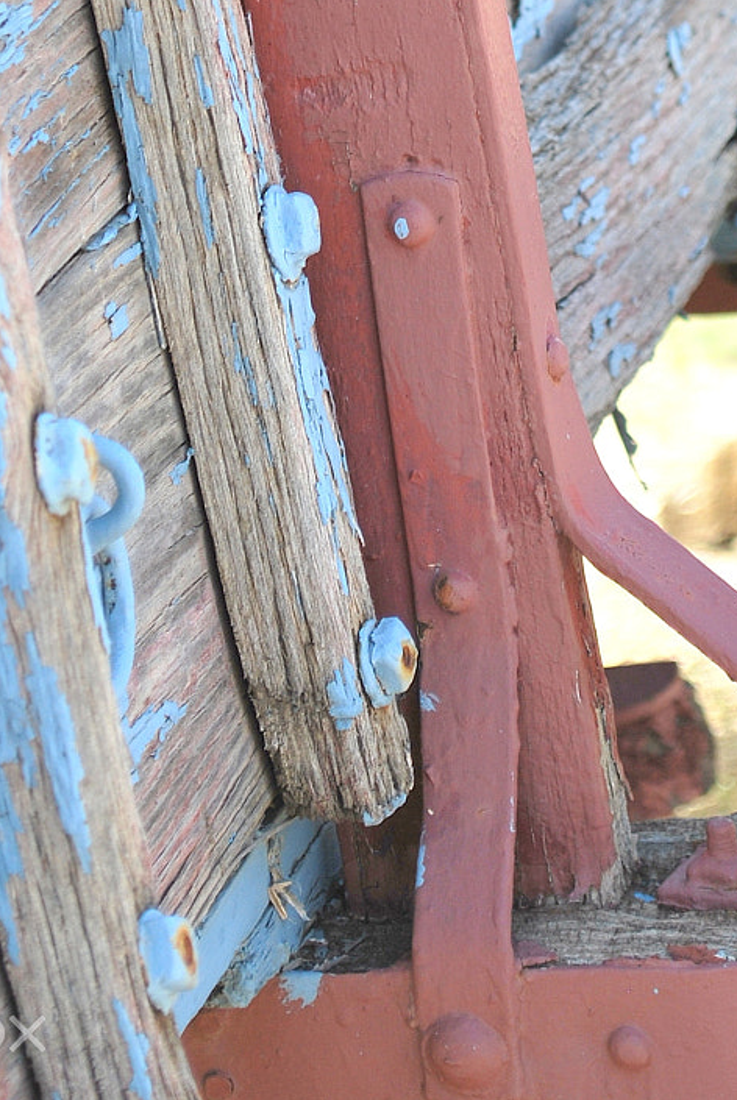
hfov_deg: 7.4
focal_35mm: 187
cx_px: 494
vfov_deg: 10.9
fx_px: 5729
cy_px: 8
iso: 100
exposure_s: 1/160
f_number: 6.3
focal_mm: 55
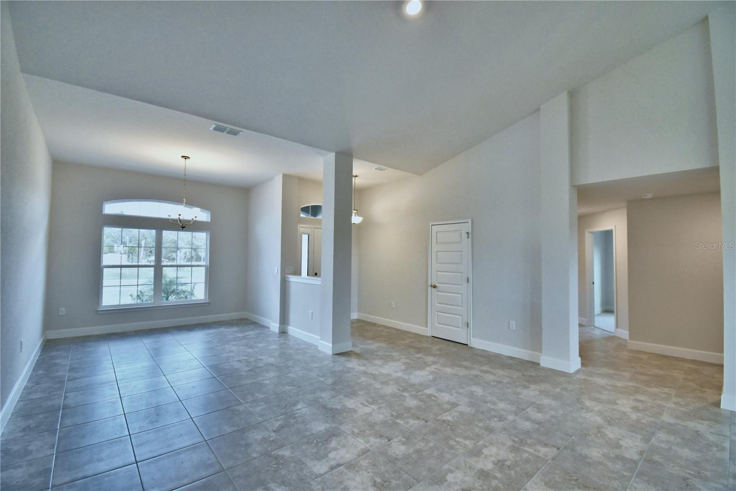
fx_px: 307
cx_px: 368
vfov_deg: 77.3
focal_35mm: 15
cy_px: 246
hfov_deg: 100.4
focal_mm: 10
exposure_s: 1/125
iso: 400
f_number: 4.5
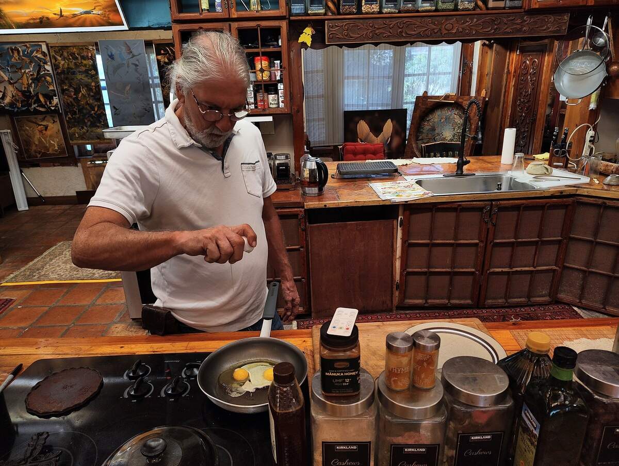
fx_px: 430
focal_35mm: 24
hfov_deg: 71.5
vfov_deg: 57.0
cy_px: 233
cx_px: 310
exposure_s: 1/120
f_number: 1.8
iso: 472
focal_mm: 5.56
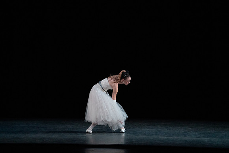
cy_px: 76
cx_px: 114
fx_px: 1272
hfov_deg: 10.3
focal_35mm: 200
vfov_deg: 6.9
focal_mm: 200
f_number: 5.6
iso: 16000
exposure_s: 1/400
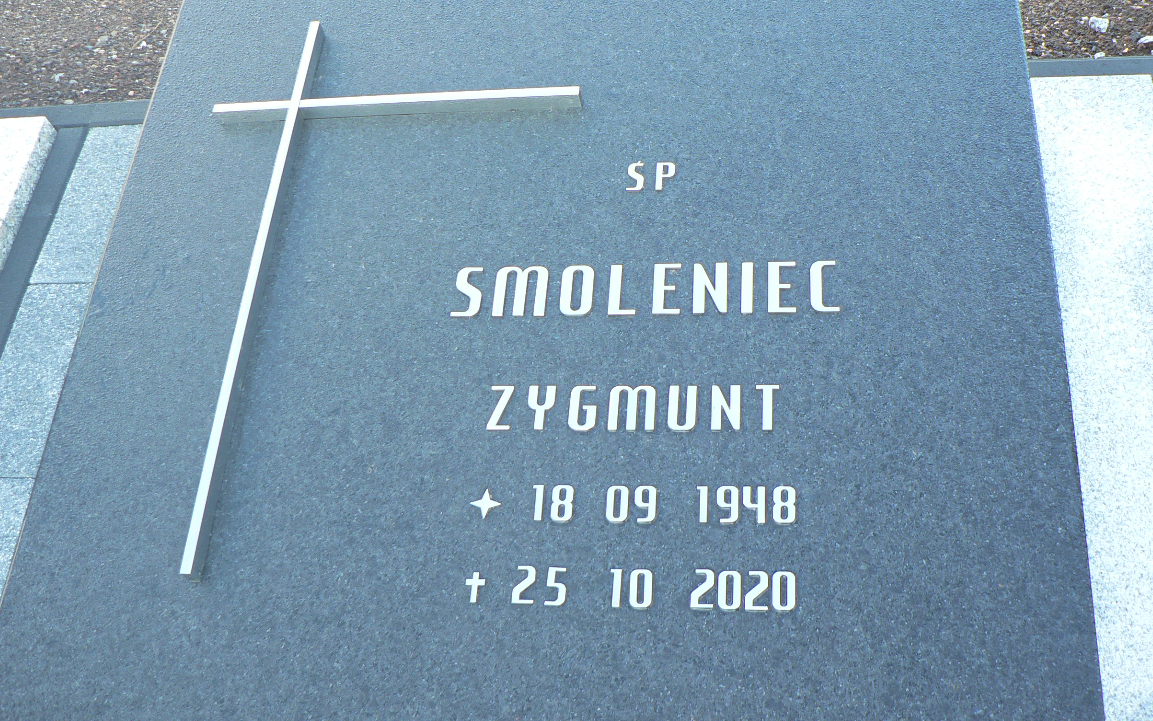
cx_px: 572
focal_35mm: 39
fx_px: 1226
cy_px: 322
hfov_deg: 50.4
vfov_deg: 32.7
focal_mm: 6
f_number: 2.8
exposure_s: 1/40
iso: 80
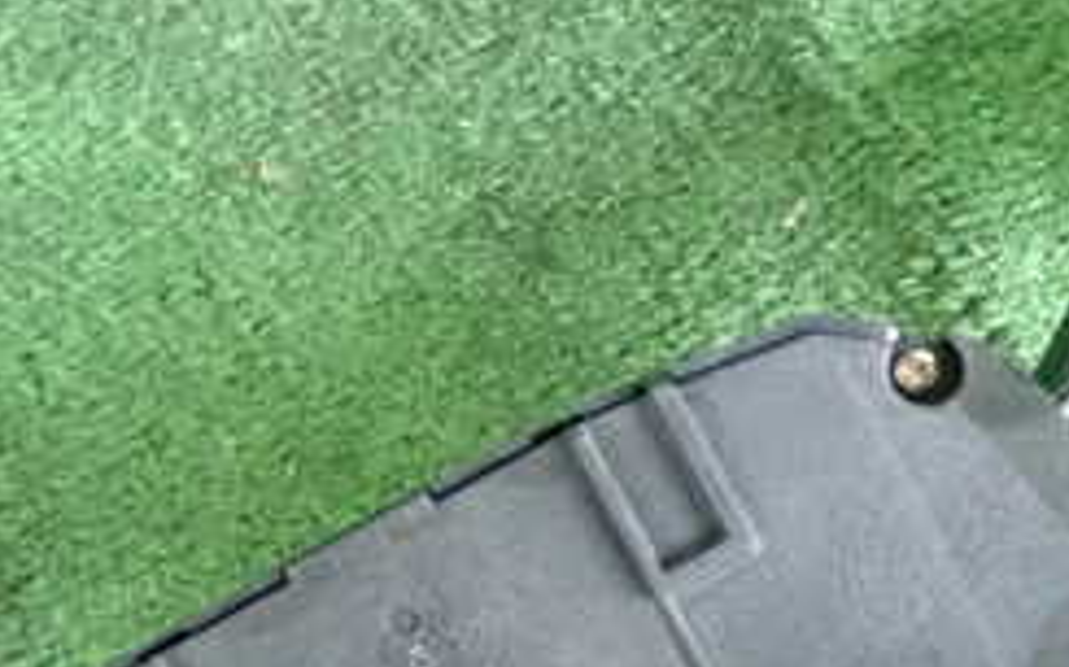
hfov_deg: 18.3
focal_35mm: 114
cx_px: 393
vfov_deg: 11.4
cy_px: 654
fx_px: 3320
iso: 3200
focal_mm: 7.84
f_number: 2.9
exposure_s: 1/125
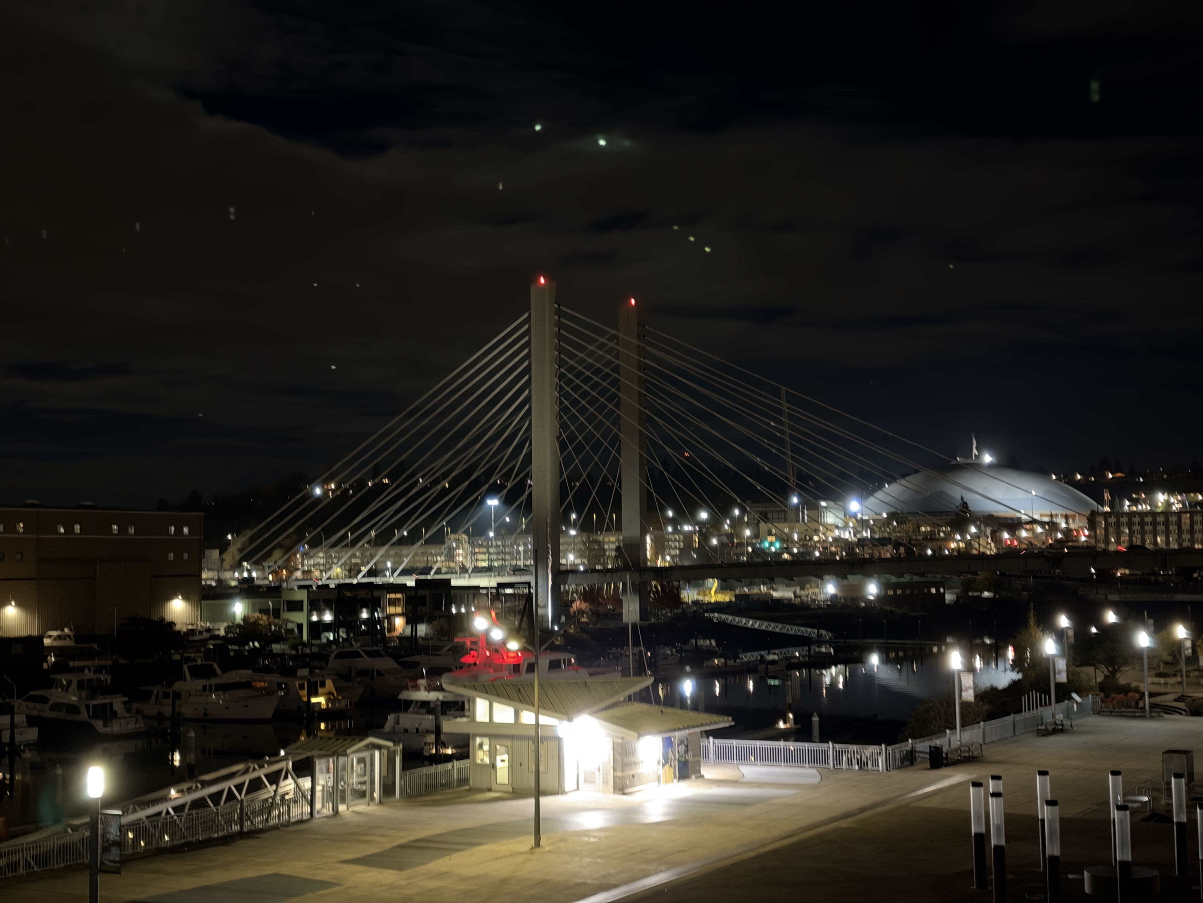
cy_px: 452
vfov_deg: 30.3
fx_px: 1668
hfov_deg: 39.7
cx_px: 602
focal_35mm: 48
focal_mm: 6.93
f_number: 1.48
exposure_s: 1/20
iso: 800
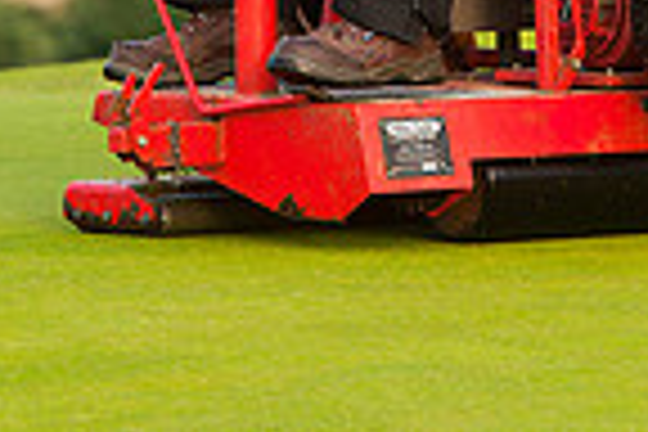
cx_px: 288
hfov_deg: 3.7
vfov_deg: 2.4
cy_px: -432
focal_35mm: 563
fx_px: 10133
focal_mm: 140
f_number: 5.6
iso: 500
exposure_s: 1/320
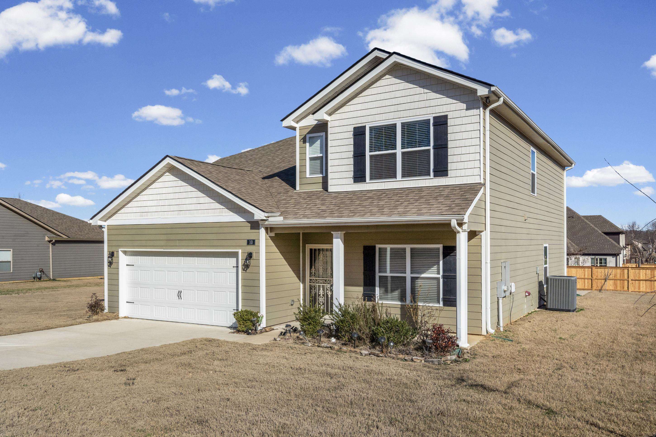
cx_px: 328
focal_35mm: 29
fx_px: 528
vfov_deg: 45.0
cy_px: 218
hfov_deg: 63.7
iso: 1000
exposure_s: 1/4000
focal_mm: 29
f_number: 9
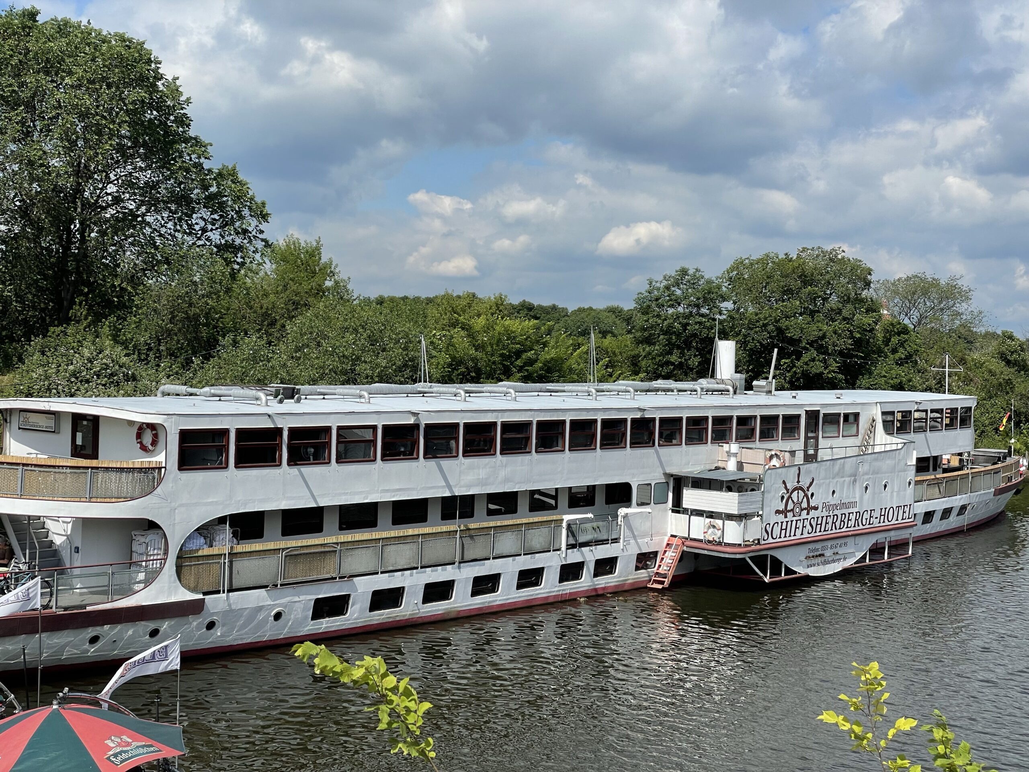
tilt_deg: -1.1
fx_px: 1546
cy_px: 386
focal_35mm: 52
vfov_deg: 28.0
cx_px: 514
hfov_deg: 36.8
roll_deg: -1.7
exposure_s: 1/2179
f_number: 2
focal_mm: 6
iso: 25
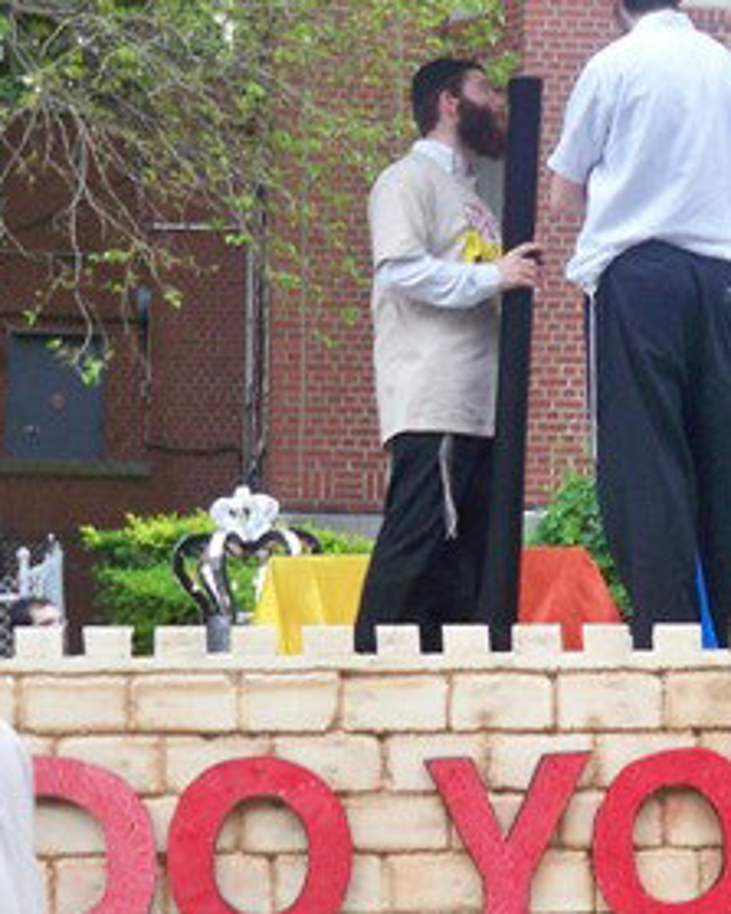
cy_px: 334
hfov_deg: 15.6
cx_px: 538
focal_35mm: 98
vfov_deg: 19.5
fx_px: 2652
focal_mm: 6.3
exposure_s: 1/60
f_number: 3.1
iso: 125
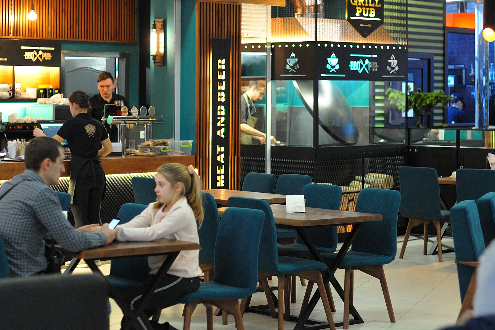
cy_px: 160
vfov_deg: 14.7
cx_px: 245
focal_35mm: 93
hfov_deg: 21.9
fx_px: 1278
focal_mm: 50
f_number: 2
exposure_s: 1/80
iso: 640
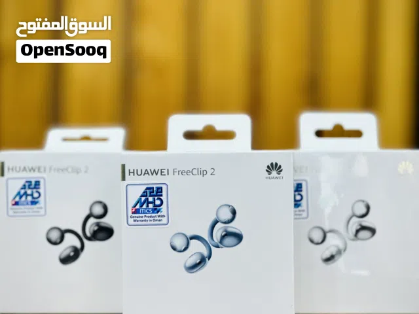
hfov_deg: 25.3
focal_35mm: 77
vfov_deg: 19.1
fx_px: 932
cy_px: 157
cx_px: 210
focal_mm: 9
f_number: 2.8
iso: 125
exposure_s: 1/33
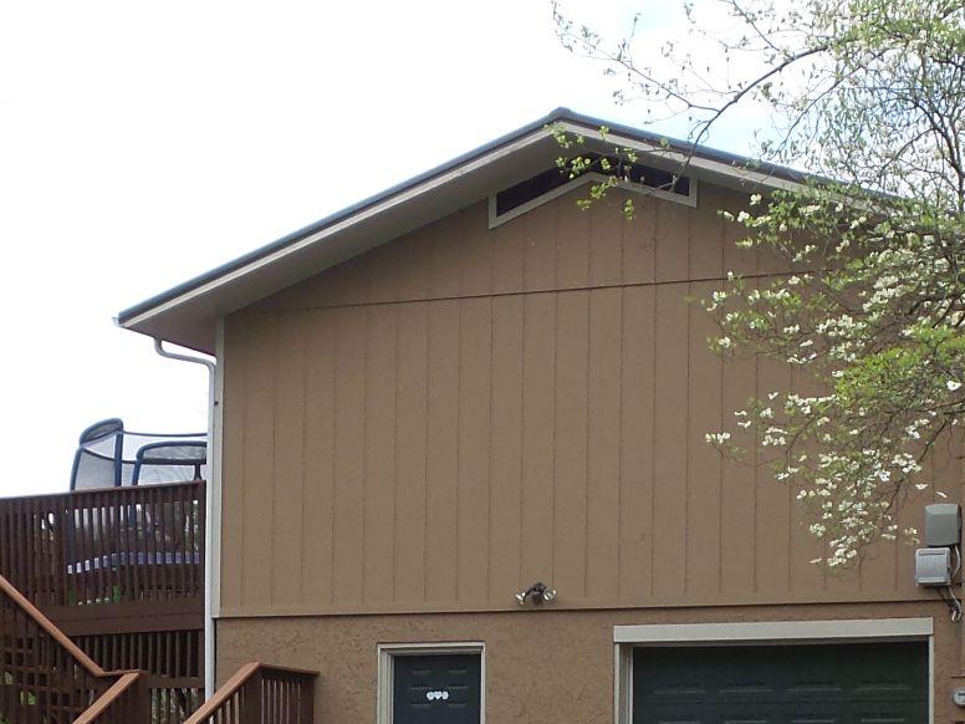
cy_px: 765
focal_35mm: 101
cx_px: 577
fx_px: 2816
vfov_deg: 14.4
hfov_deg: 19.4
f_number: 3.8
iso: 100
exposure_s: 1/500
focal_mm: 6.2
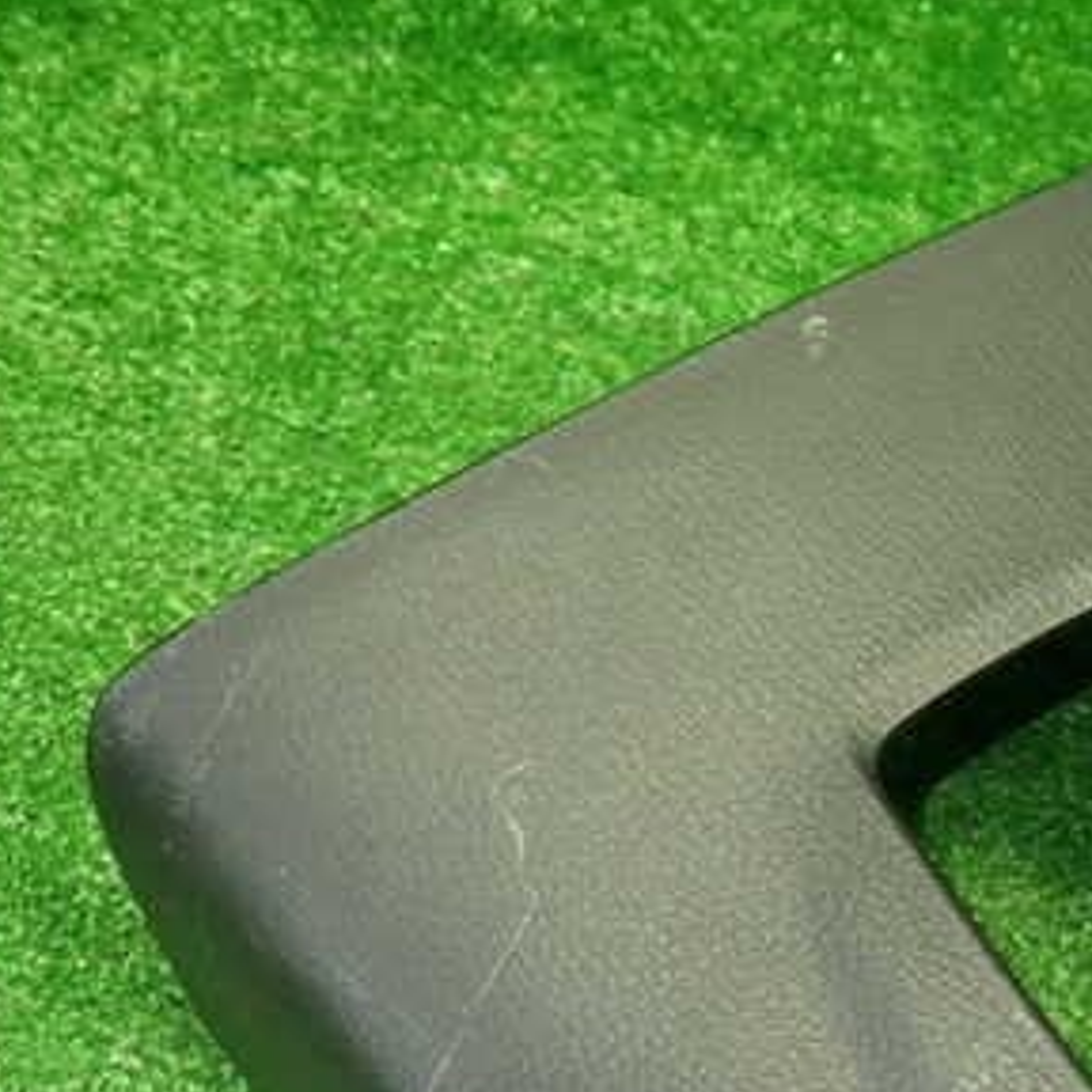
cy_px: 713
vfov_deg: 36.5
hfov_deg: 35.8
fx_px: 1642
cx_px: 842
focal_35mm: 46
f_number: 2
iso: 200
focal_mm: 4.5
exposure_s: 1/30
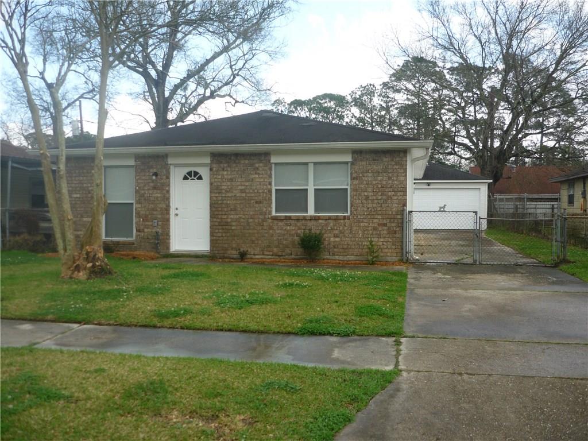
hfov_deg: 55.4
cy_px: 220
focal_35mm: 33
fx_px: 561
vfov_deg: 42.9
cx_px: 294
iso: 100
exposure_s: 1/400
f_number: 2.8
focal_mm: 5.5
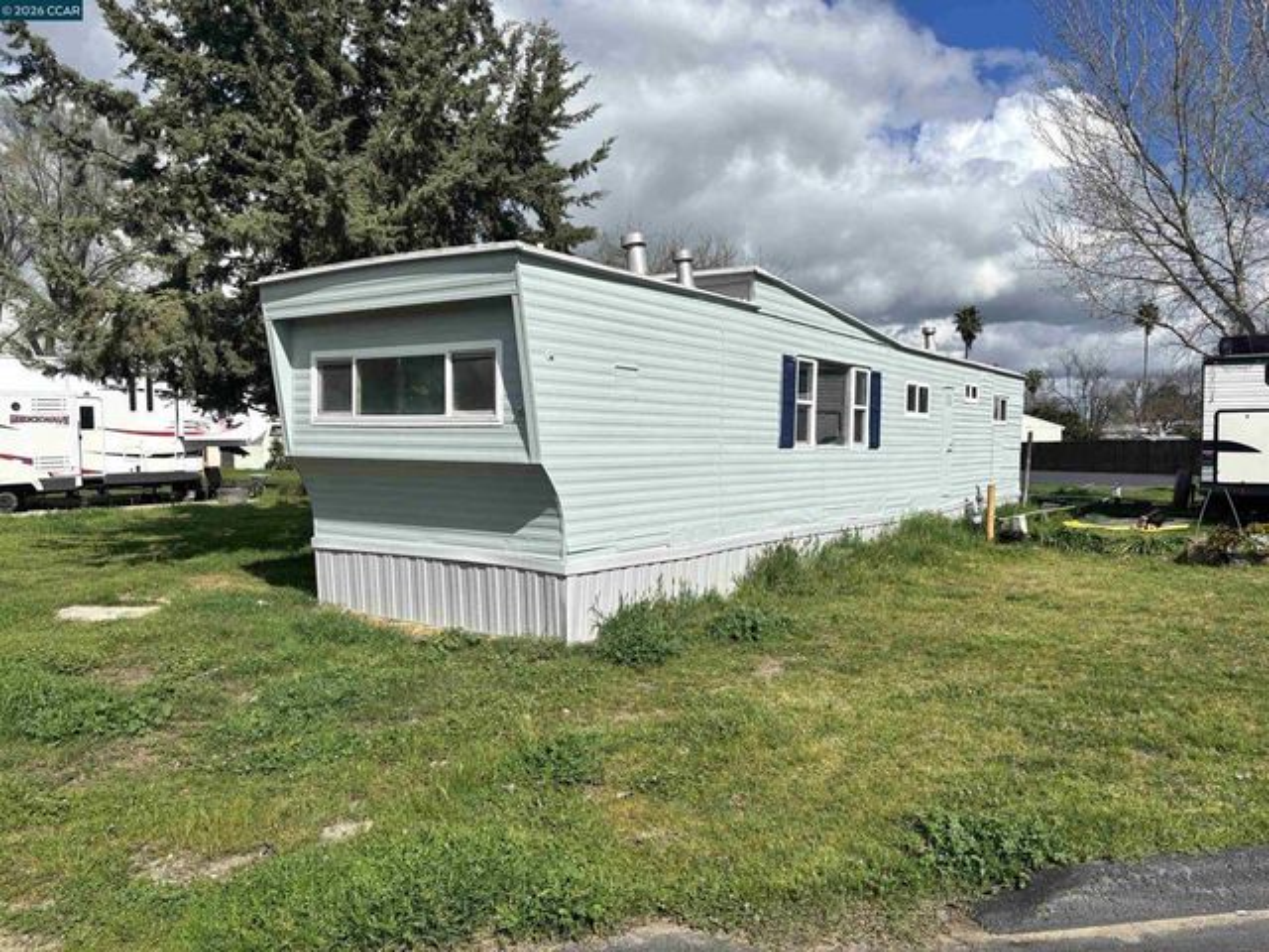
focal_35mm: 26
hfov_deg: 67.3
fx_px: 953
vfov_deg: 53.1
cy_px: 476
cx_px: 634
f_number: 1.6
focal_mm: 5.96
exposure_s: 1/7194
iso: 50
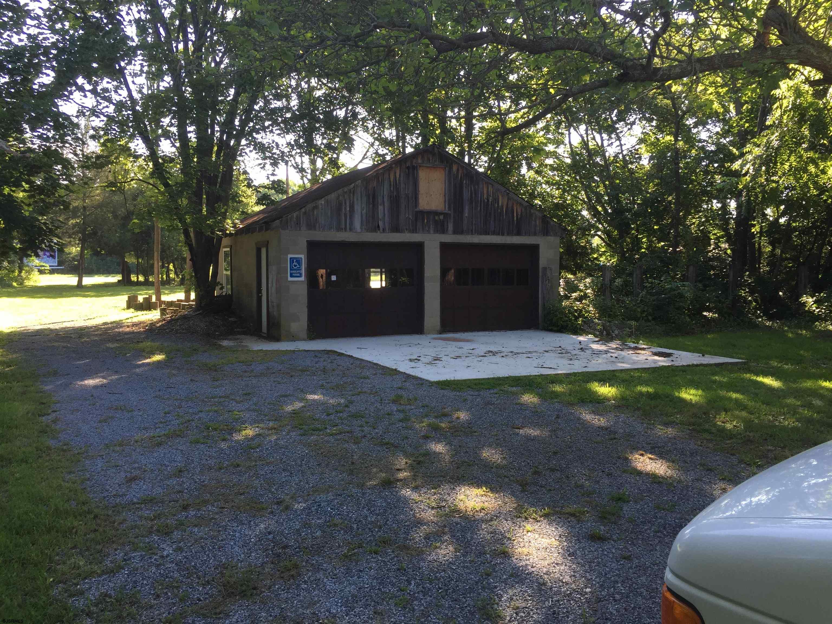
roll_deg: -0.3
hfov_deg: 61.7
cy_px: 312
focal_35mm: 29
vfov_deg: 48.2
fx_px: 697
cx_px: 416
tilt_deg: -2.4
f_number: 2.2
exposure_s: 1/186
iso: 32
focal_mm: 4.15
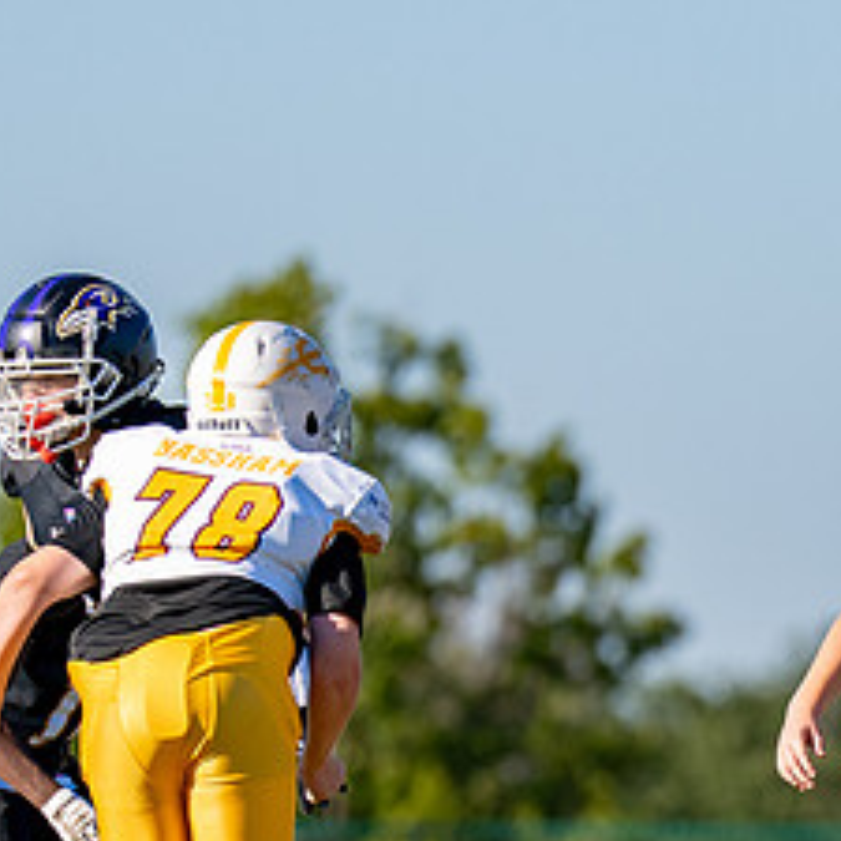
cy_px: 780
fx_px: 23556
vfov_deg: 2.0
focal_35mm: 857
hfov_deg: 2.0
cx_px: 1042
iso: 160
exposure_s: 1/3200
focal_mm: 200
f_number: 2.8
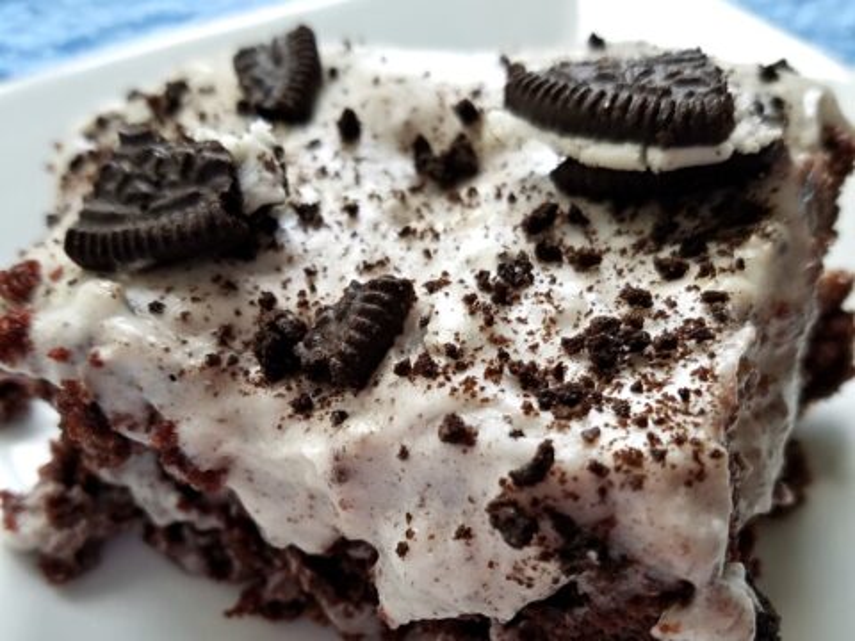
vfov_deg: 53.1
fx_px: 642
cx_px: 428
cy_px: 320
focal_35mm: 26
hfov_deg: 67.3
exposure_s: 1/120
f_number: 1.7
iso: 100
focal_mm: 4.2
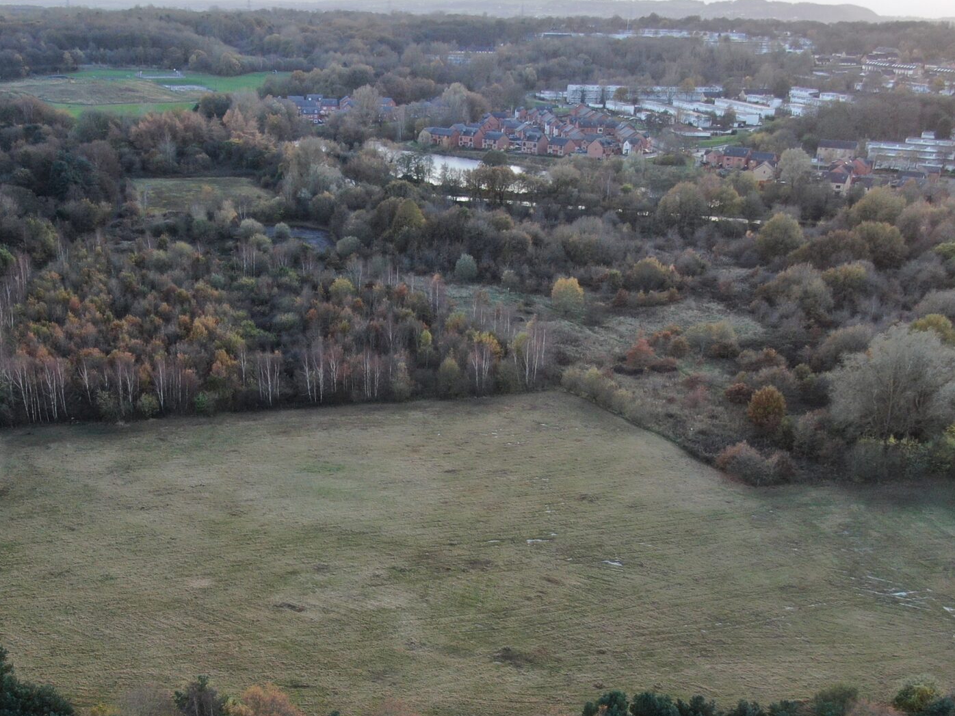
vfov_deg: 32.5
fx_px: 1214
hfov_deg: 42.4
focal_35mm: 44
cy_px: 501
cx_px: 328
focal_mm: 4.39
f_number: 2.8
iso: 100
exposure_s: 1/100
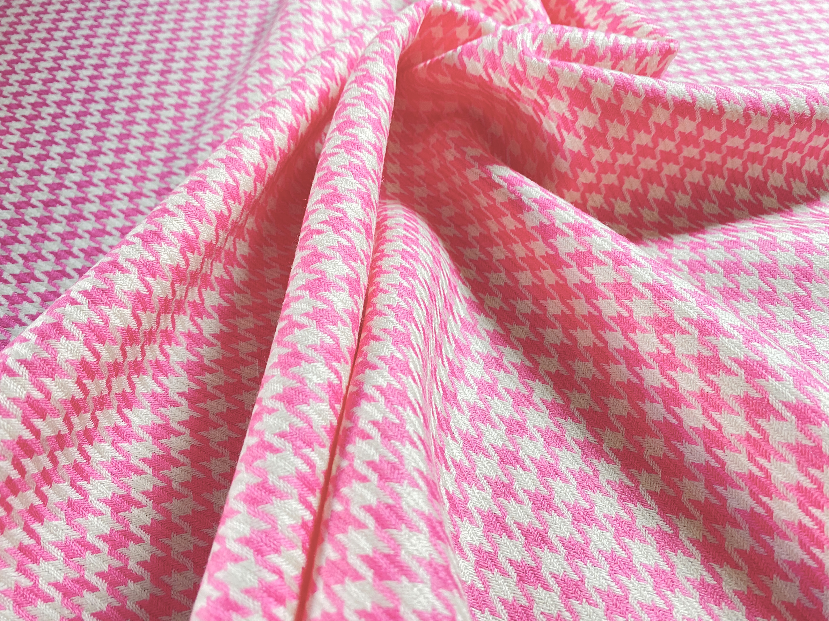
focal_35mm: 26
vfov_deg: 53.1
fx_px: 623
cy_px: 310
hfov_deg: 67.3
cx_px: 414
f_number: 1.8
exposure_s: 1/50
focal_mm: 4.25
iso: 64
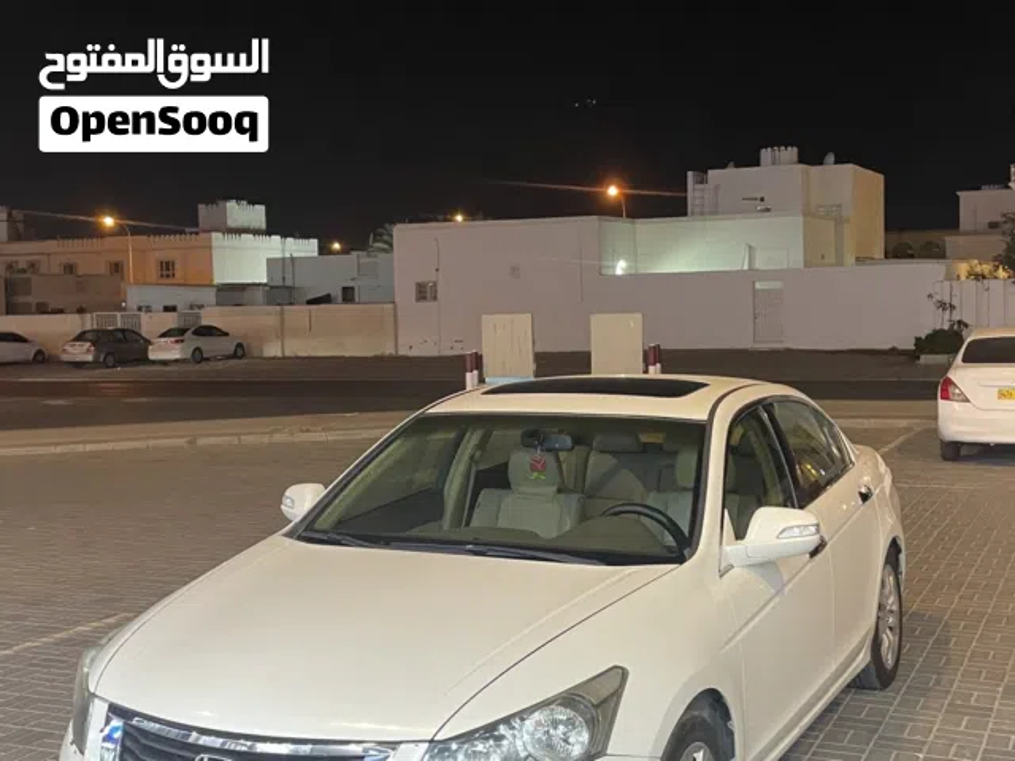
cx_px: 508
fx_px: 762
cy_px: 380
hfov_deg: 67.3
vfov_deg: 53.1
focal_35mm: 26
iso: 200
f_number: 1.6
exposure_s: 1/50
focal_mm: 4.2
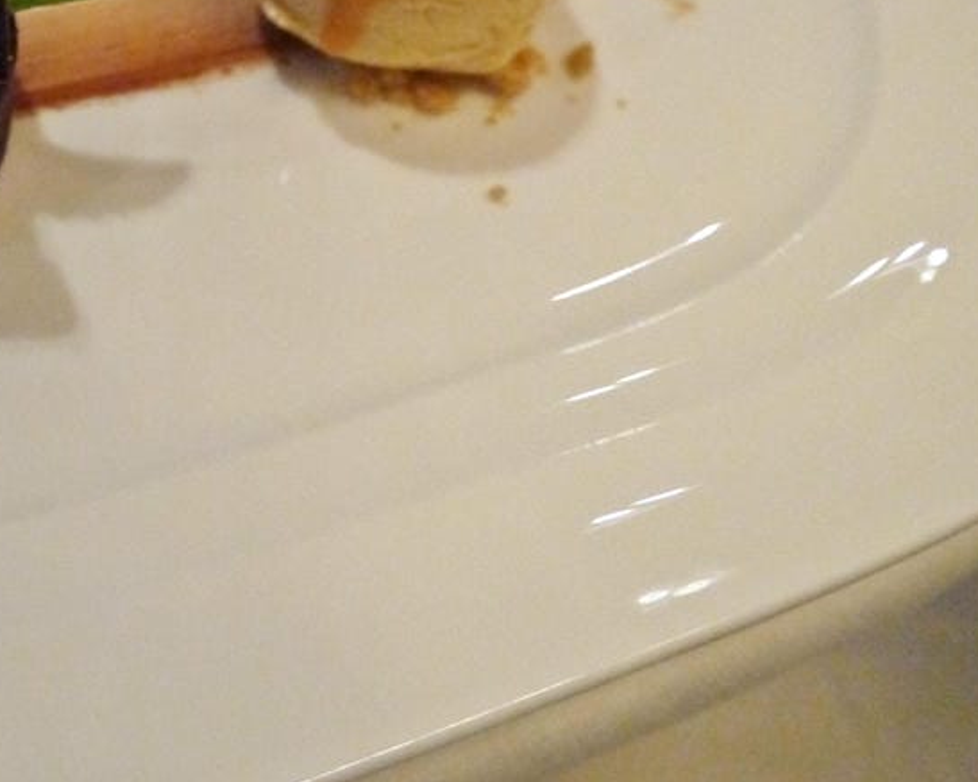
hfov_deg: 29.7
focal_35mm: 60
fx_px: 1736
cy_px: 102
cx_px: 45
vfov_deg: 24.7
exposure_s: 1/40
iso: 1600
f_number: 3.5
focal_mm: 14
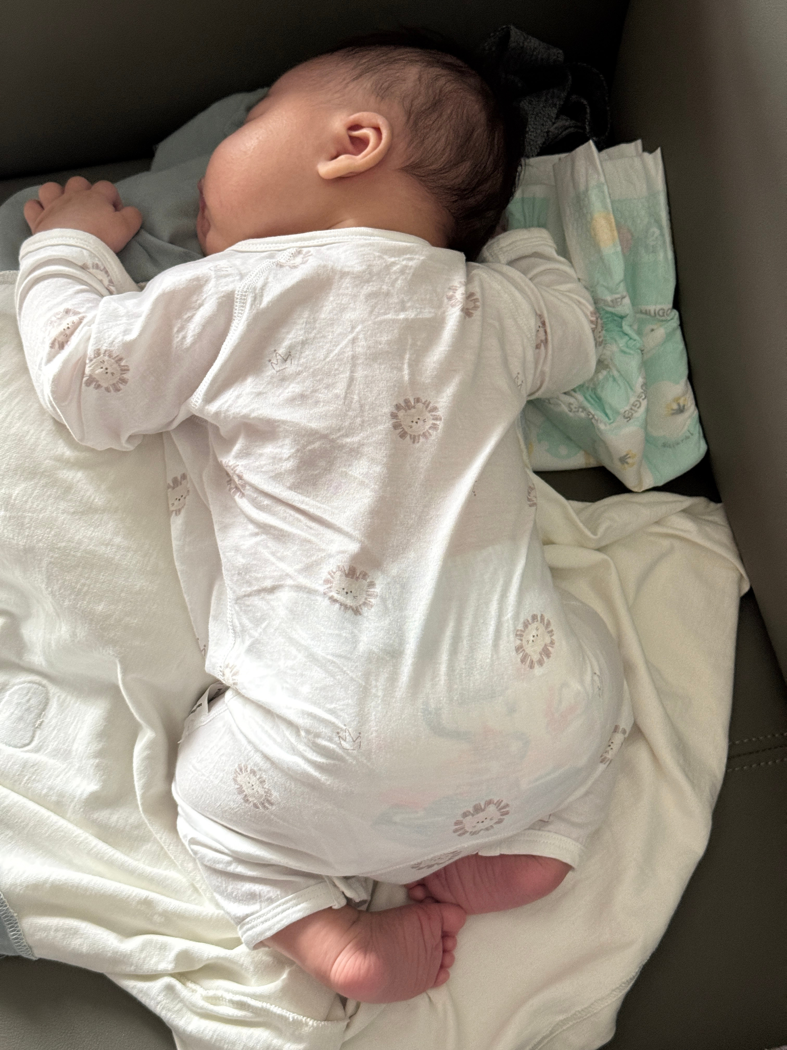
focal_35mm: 48
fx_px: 1455
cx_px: 394
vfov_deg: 39.7
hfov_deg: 30.3
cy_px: 525
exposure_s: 1/56
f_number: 1.78
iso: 250
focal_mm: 6.76
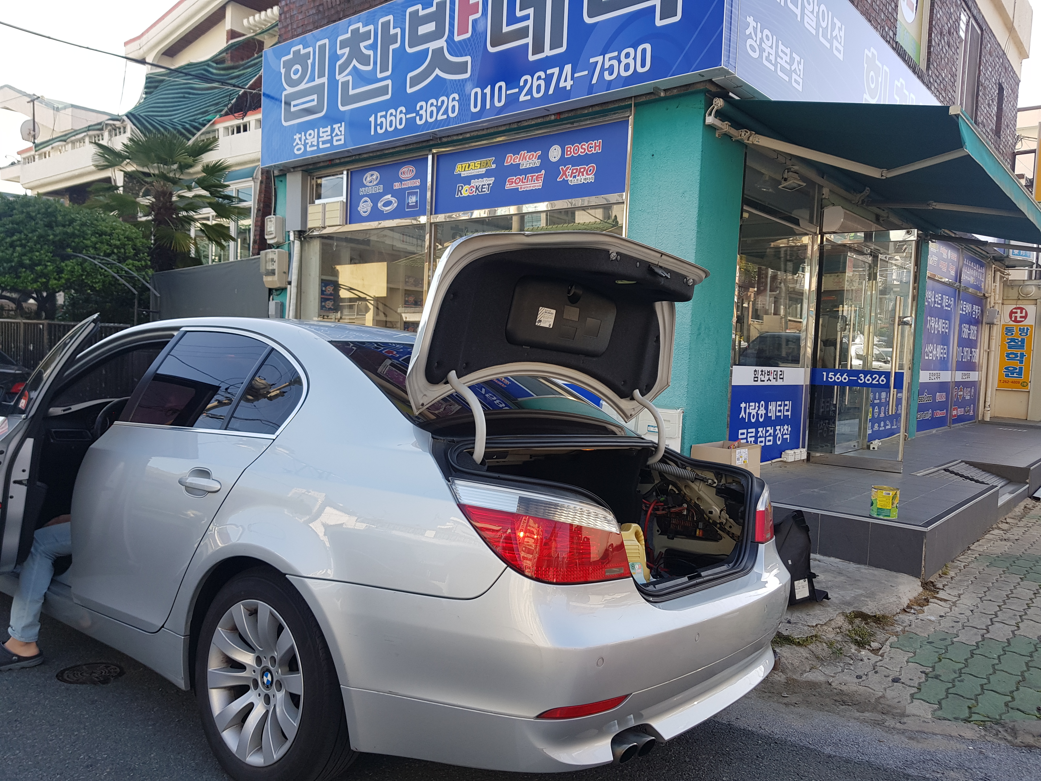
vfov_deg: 53.1
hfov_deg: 67.3
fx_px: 782
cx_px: 520
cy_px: 390
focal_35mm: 26
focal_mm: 4.3
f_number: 1.7
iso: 40
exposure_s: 1/432
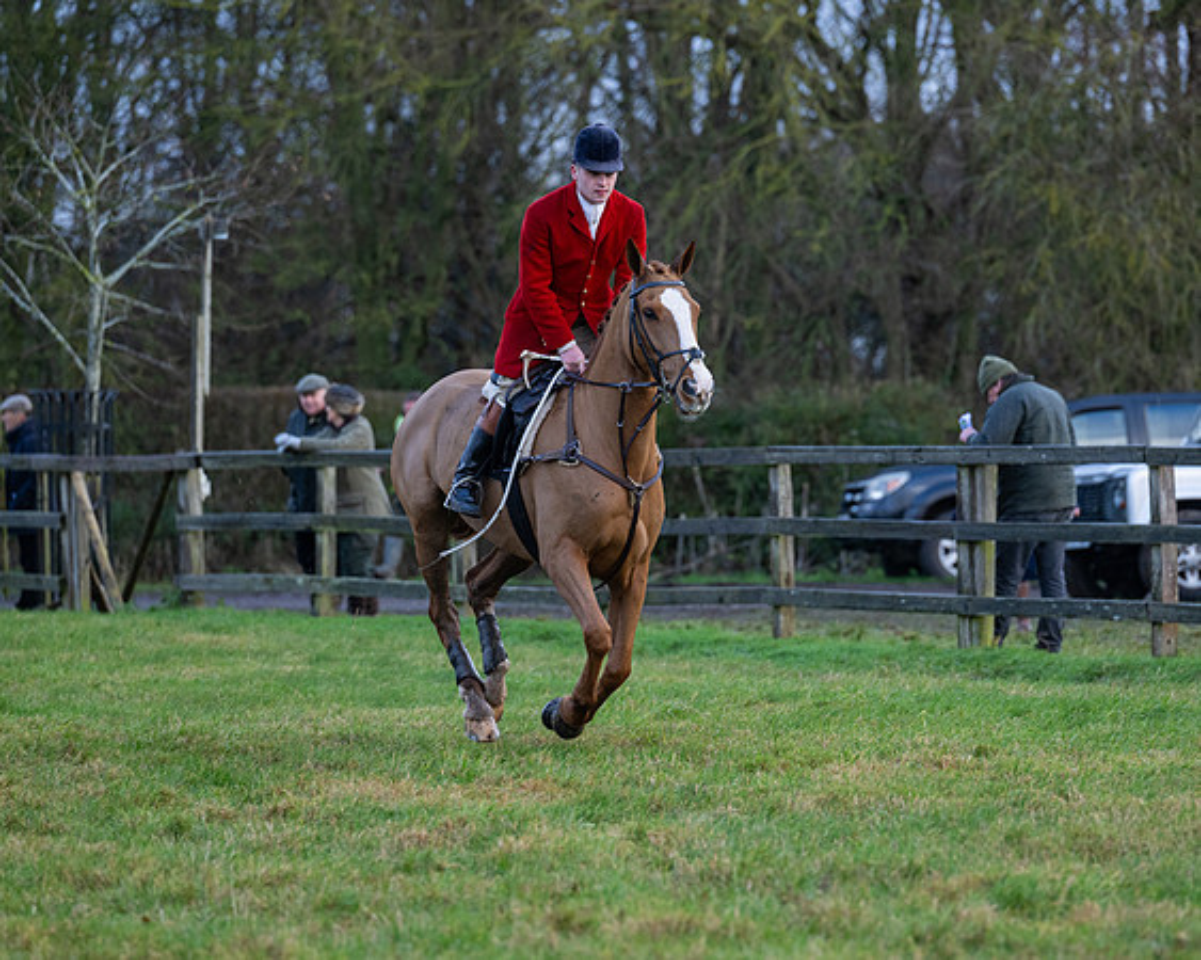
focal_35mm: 225
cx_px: 621
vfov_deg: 6.9
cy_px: 480
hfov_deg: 8.6
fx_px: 8003
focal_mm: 200
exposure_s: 1/500
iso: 800
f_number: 4
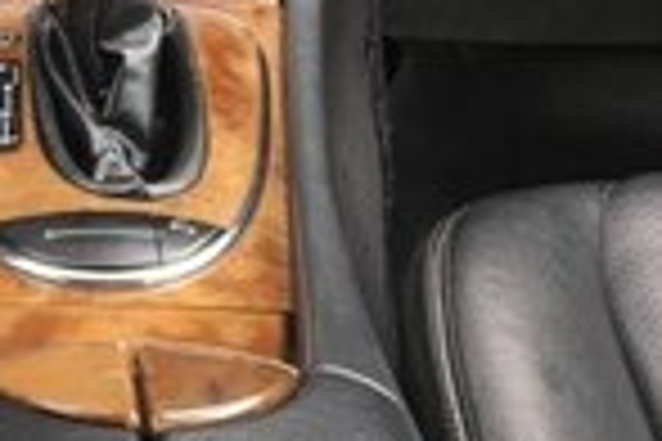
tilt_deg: -20.7
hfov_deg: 18.9
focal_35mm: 102
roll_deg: +1.6
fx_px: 1876
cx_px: -135
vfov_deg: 12.6
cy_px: -252
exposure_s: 1/100
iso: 40
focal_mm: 4.15
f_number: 2.2
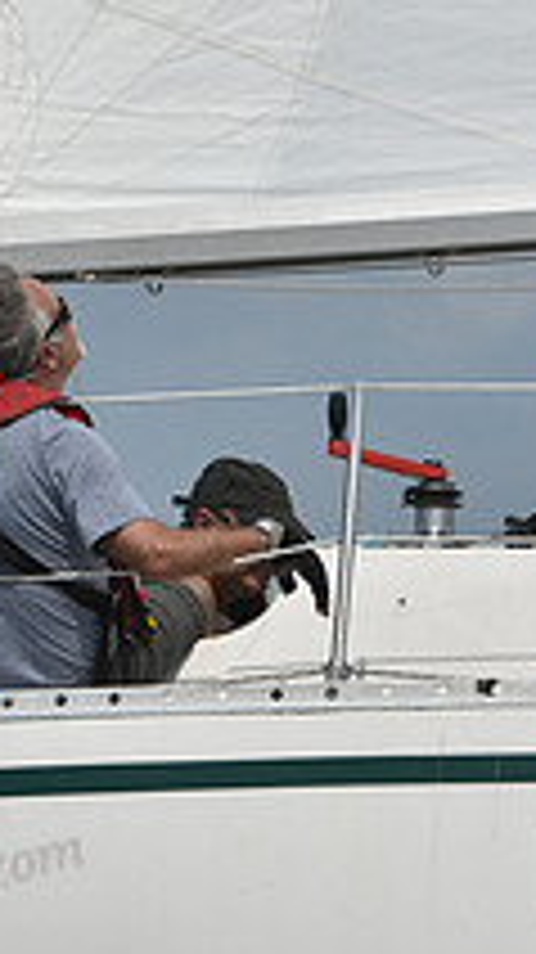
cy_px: 619
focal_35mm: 387
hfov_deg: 3.1
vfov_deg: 5.6
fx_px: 9794
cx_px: 320
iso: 320
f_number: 14
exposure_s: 1/1000
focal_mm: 135
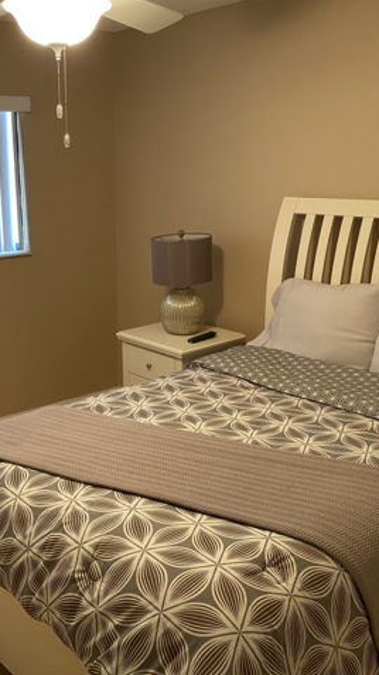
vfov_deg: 52.8
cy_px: 337
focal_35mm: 38
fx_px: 680
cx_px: 89
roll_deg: +0.3
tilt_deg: -15.4
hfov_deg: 30.6
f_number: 1.8
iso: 200
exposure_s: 1/60
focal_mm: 4.25
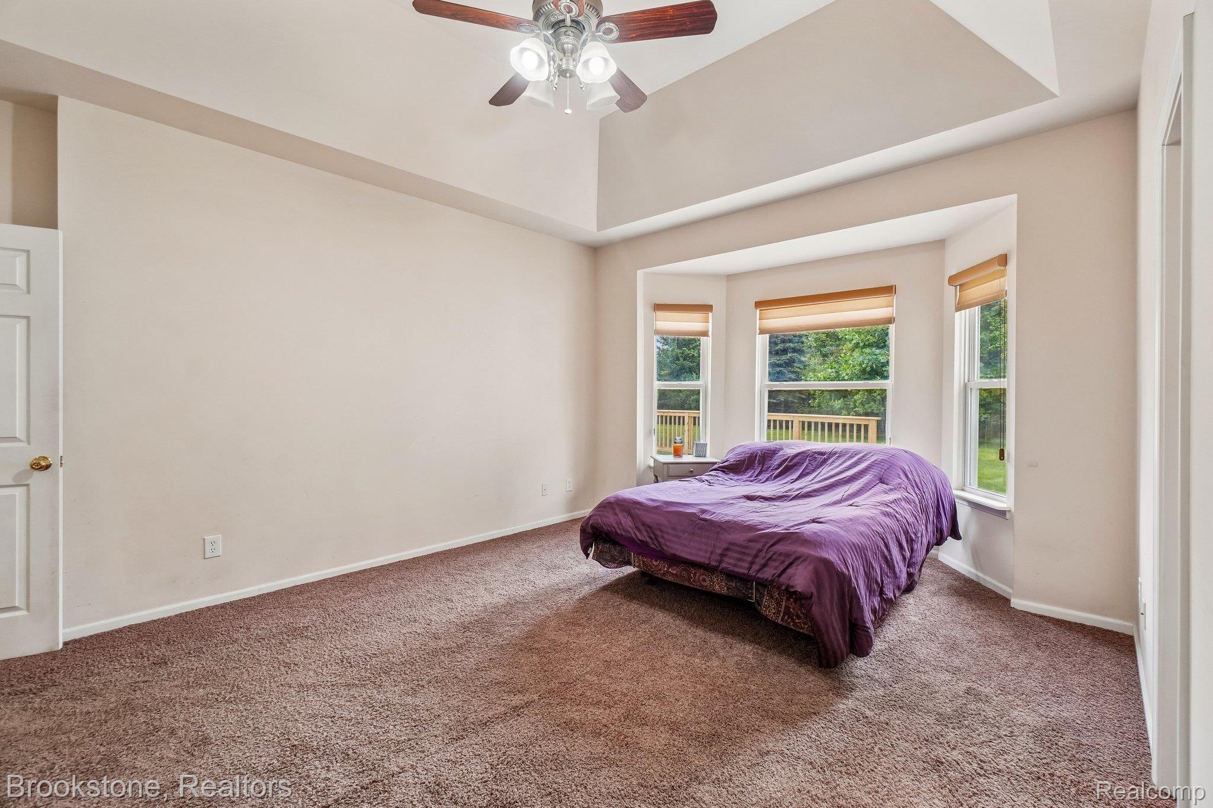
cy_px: 404
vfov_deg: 77.3
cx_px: 606
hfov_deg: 100.4
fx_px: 505
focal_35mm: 15
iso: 400
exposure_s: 1/8
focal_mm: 10
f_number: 8
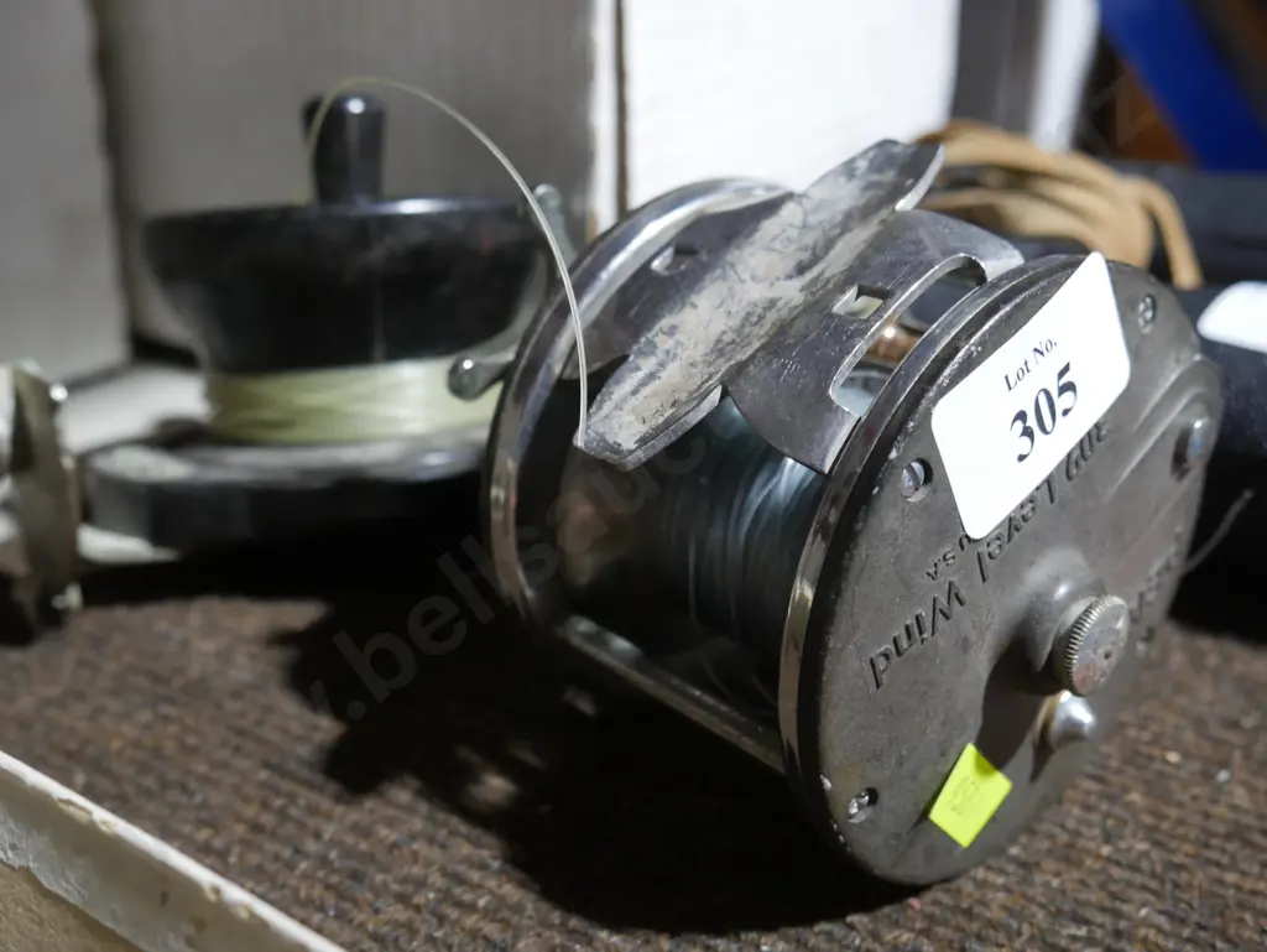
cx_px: 634
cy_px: 476
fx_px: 1465
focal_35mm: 40
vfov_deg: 36.0
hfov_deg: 46.8
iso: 1000
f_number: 4.5
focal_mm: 20
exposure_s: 1/60
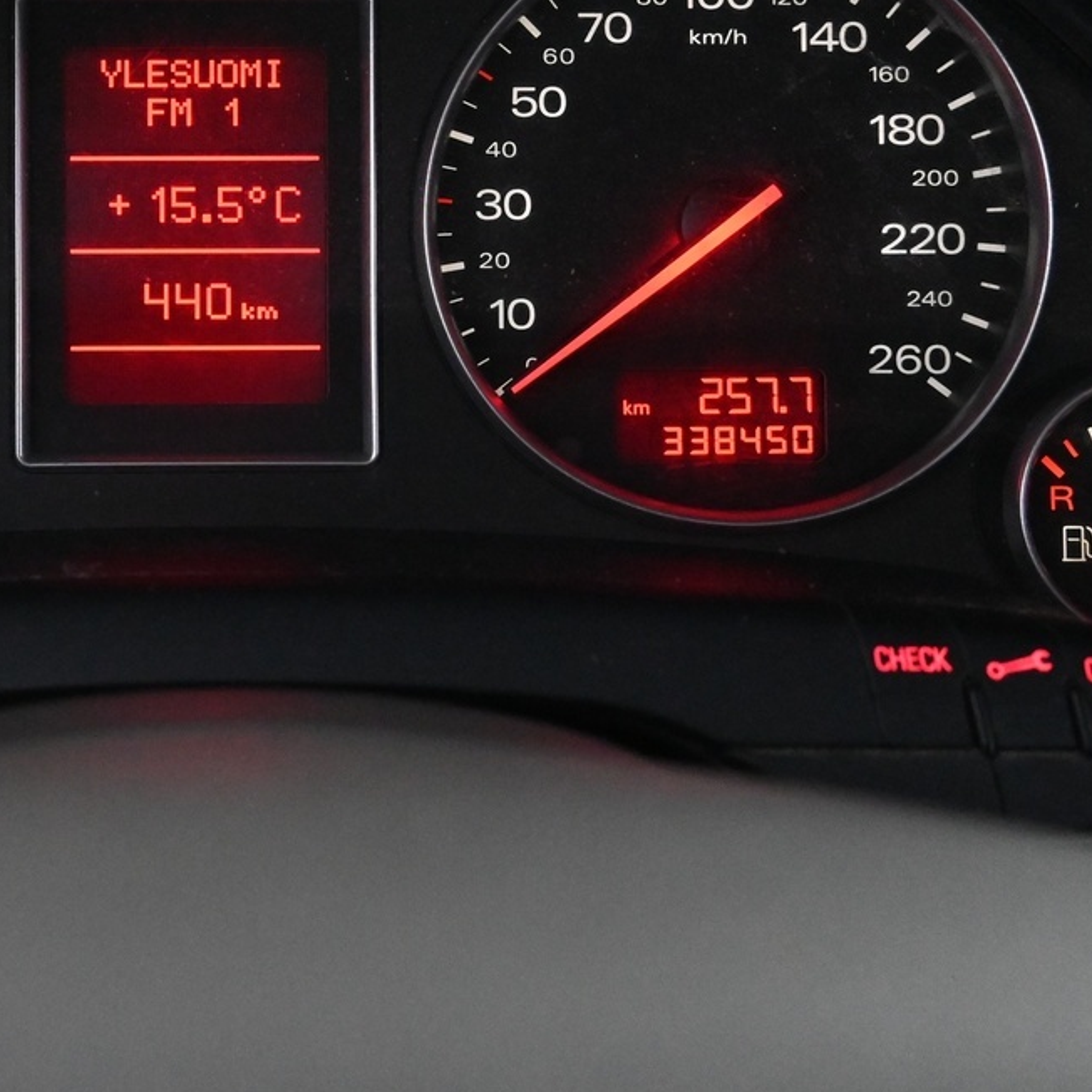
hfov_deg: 29.3
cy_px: 221
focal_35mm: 57
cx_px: 194
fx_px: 2034
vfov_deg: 29.4
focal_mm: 18
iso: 4000
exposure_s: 1/60
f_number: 4
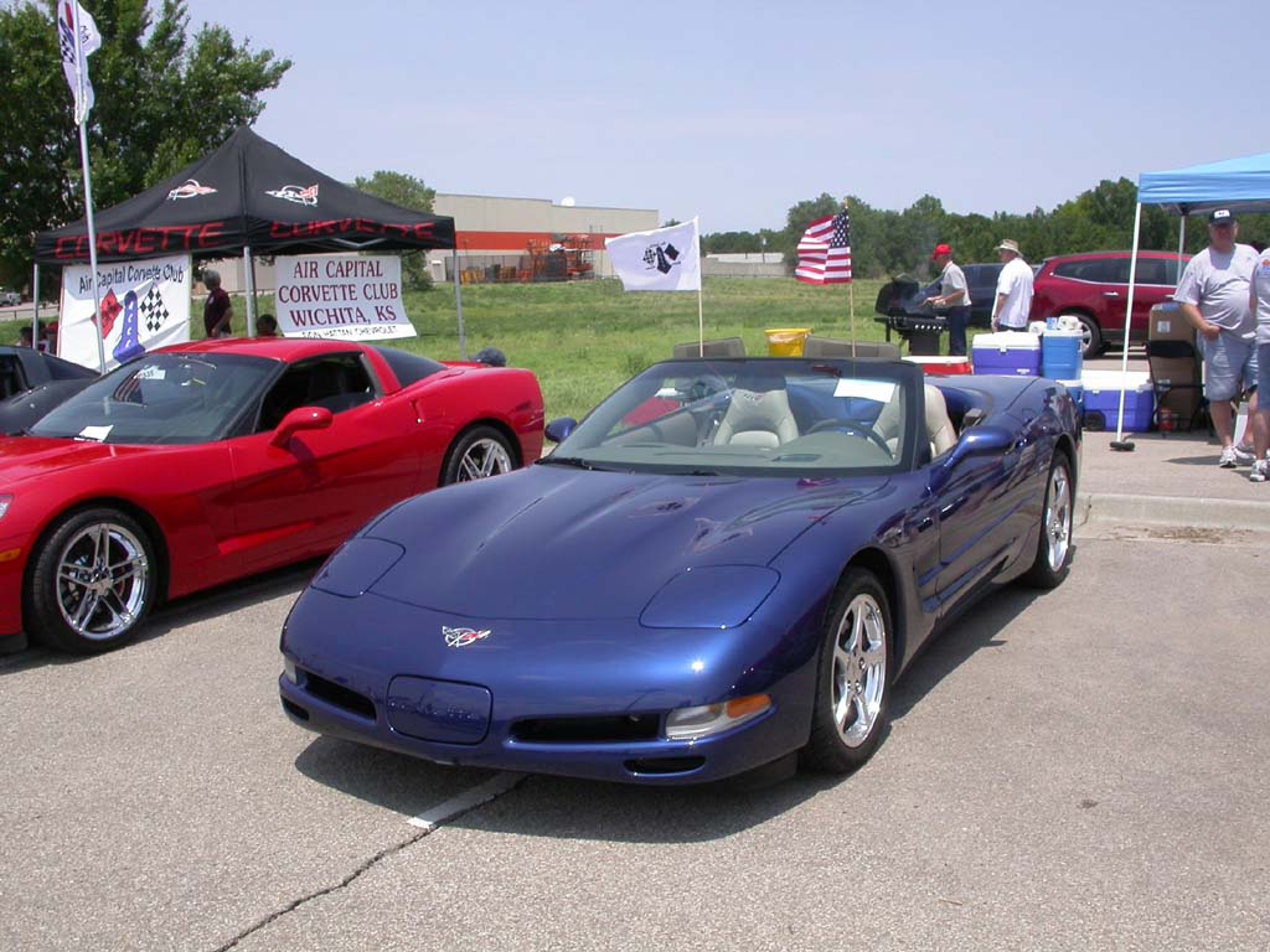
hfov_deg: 49.0
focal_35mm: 38
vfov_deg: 37.7
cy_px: 476
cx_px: 635
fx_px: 1394
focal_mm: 7.85
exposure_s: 1/317
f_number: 7.5
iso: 100
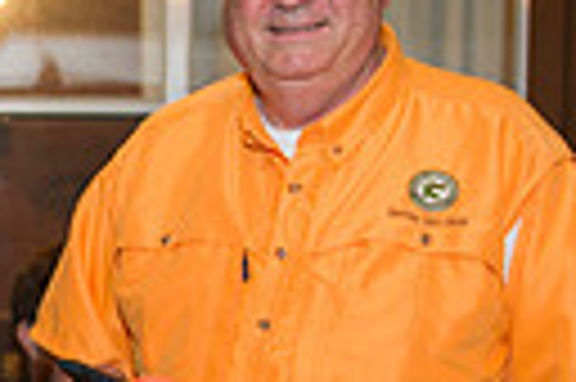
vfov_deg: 11.1
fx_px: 1950
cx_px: -126
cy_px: 395
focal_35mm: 122
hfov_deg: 16.1
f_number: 2.8
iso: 800
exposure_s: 1/60
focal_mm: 27
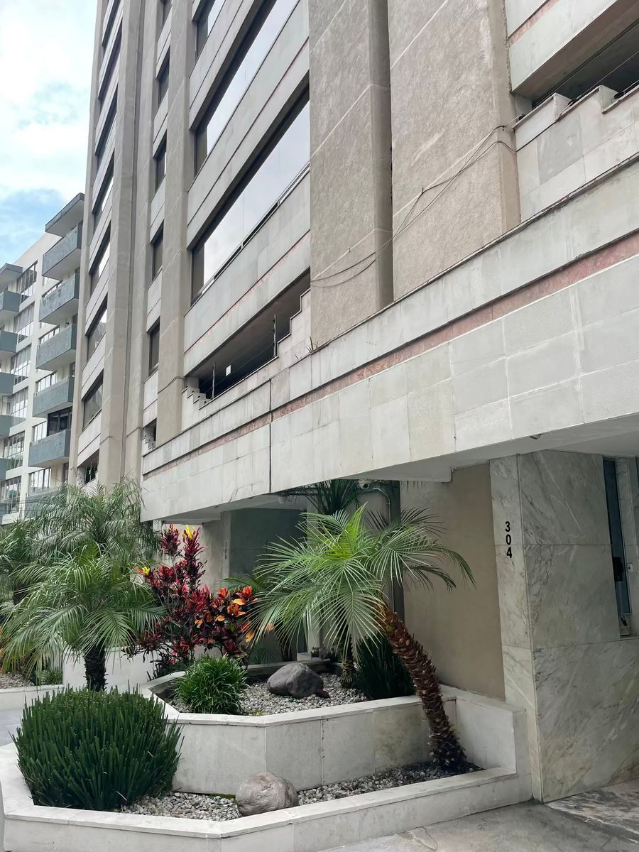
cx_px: 320
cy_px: 426
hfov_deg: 53.1
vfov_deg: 67.3
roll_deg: +1.0
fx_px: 640
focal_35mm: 26
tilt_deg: +11.3
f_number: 1.6
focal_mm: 4.2
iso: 32
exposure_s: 1/421
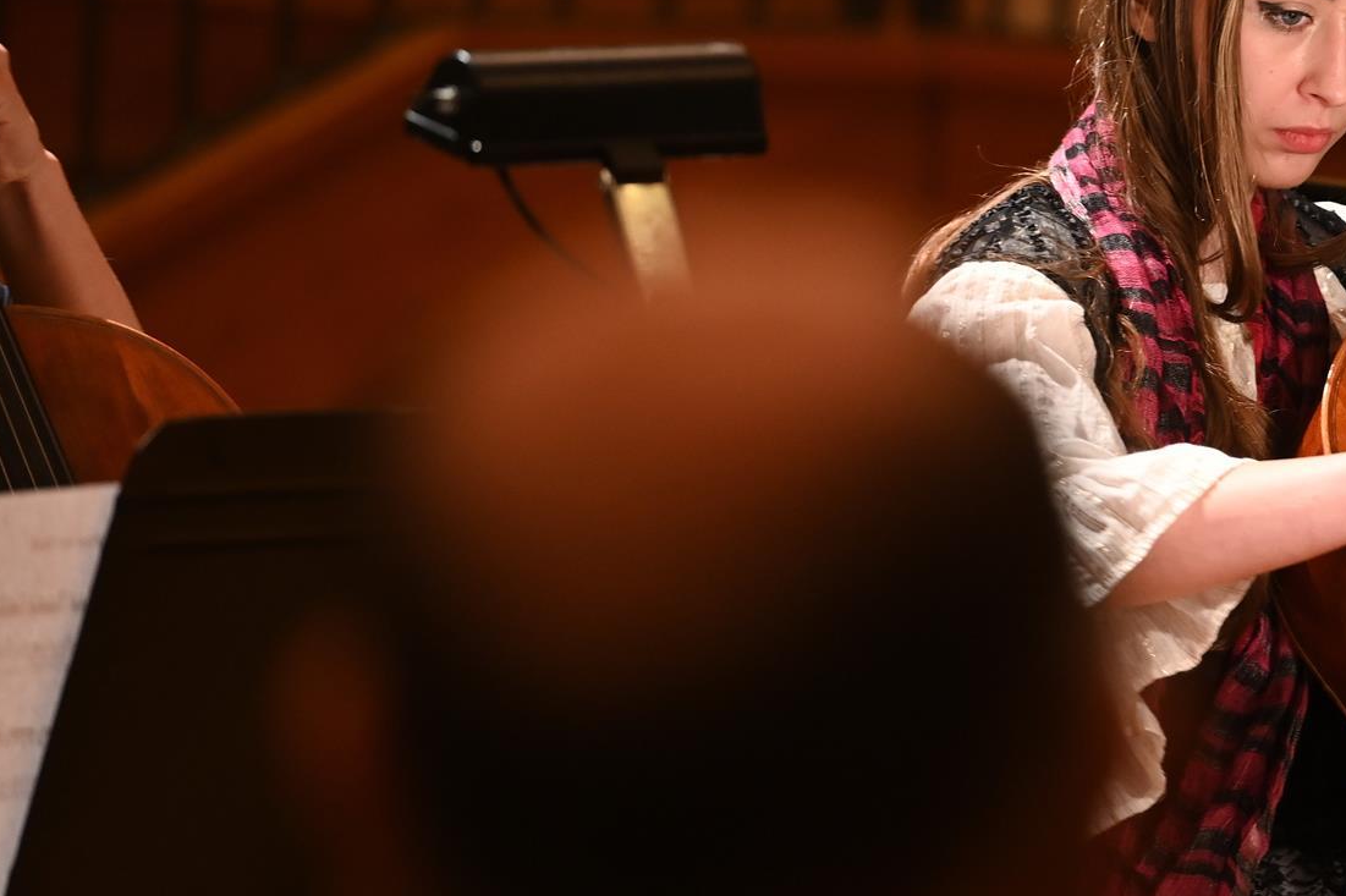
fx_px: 16293
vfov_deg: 3.2
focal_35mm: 436
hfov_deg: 4.7
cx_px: 1400
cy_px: 415
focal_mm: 200
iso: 1600
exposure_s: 1/80
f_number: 4
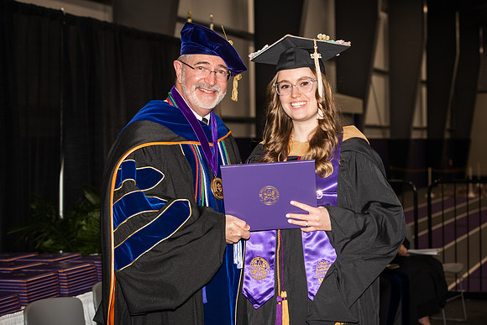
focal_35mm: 80
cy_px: 162
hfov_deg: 25.4
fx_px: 1082
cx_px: 244
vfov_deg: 17.1
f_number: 5.6
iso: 1000
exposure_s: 1/200
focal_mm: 80
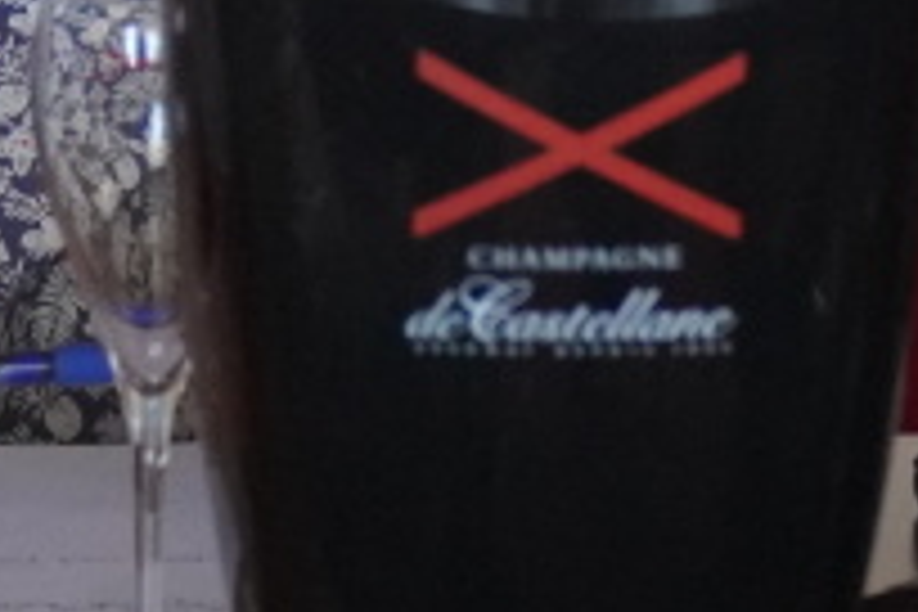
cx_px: 4
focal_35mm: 483
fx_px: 12316
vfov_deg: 2.8
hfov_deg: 4.3
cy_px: -819
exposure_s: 1/160
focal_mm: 64
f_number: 4
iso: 4000
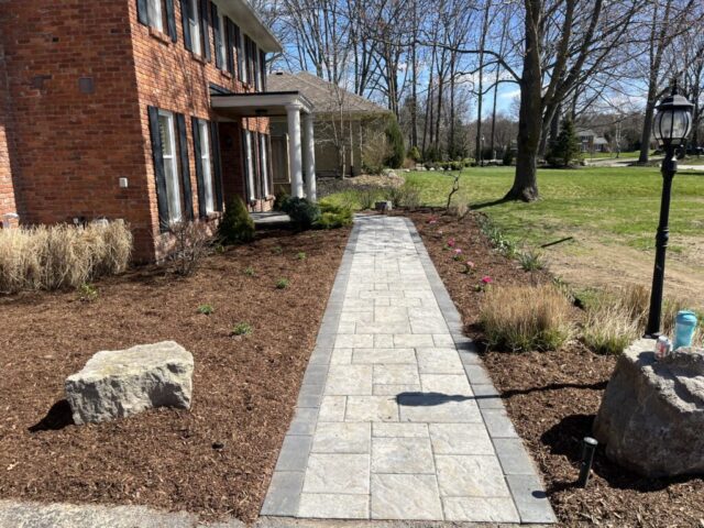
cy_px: 264
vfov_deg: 53.1
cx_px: 352
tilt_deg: -13.4
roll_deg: +1.9
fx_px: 529
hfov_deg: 67.3
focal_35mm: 26
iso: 50
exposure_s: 1/2309
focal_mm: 5.1
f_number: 1.6
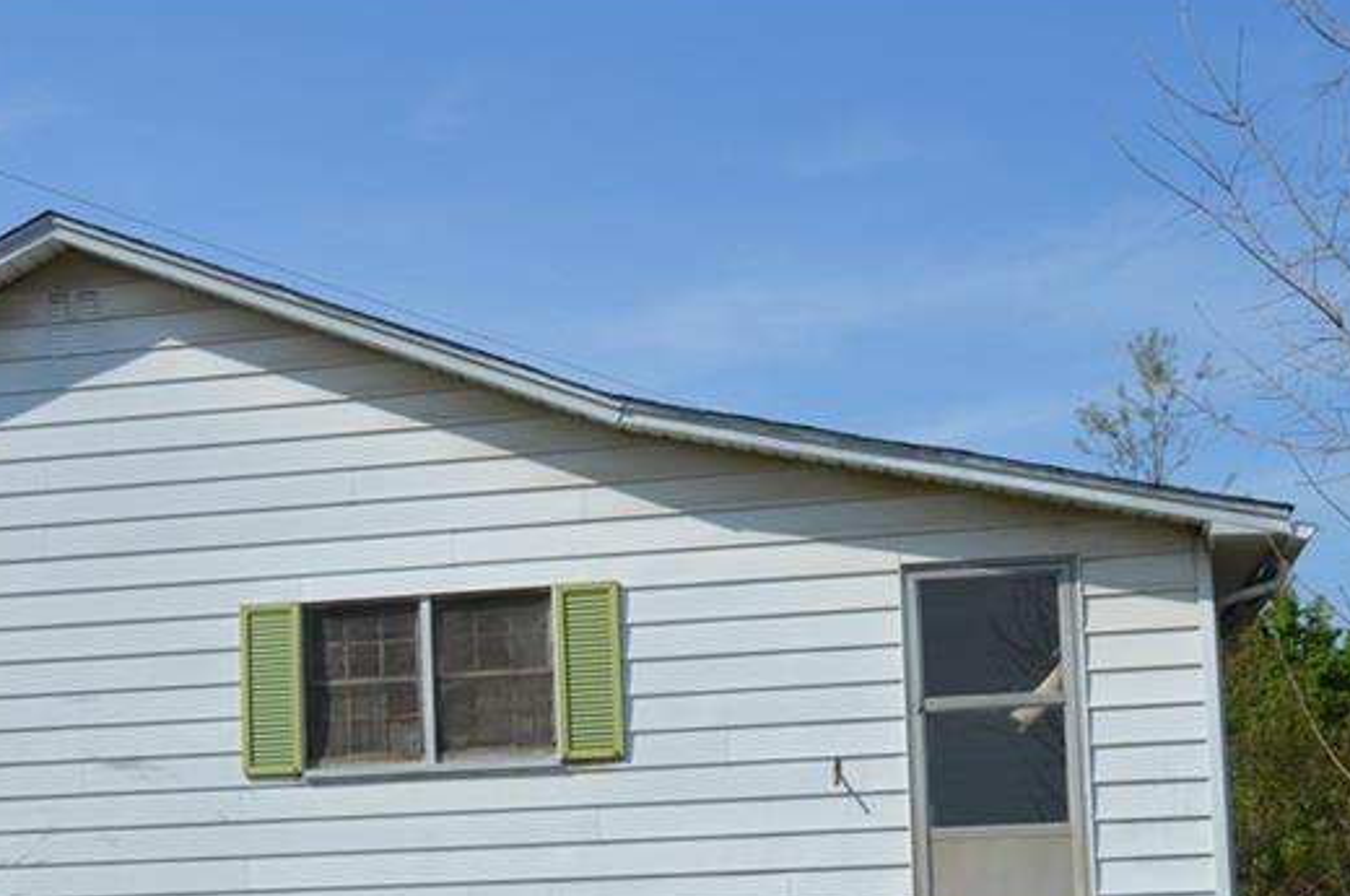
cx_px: 384
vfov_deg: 20.3
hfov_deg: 30.6
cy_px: 857
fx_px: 2434
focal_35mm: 65
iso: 100
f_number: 9
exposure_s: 1/320
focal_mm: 22
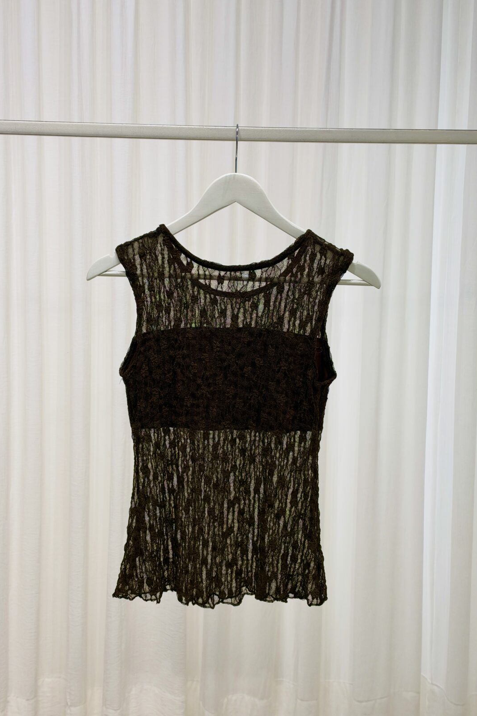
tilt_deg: -6.8
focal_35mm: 50
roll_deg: -1.1
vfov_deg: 39.6
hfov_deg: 27.0
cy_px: 358
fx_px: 994
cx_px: 236
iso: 64
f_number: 1.8
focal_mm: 6.93
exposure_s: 1/121
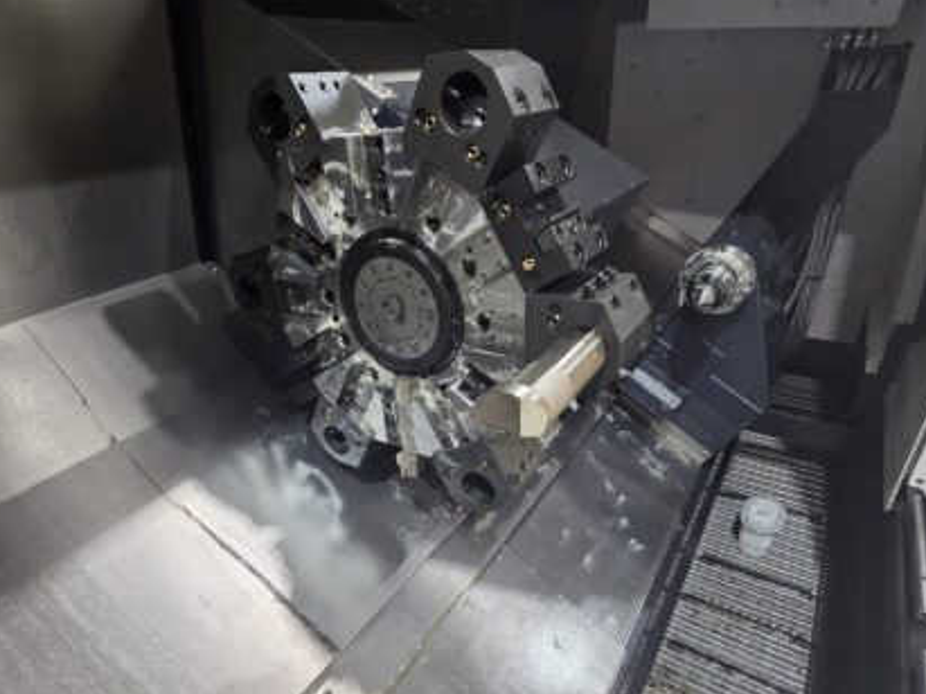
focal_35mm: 19
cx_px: 424
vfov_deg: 68.0
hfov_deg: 84.5
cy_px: 417
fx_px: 508
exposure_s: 1/60
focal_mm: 2.2
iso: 250
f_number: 2.2
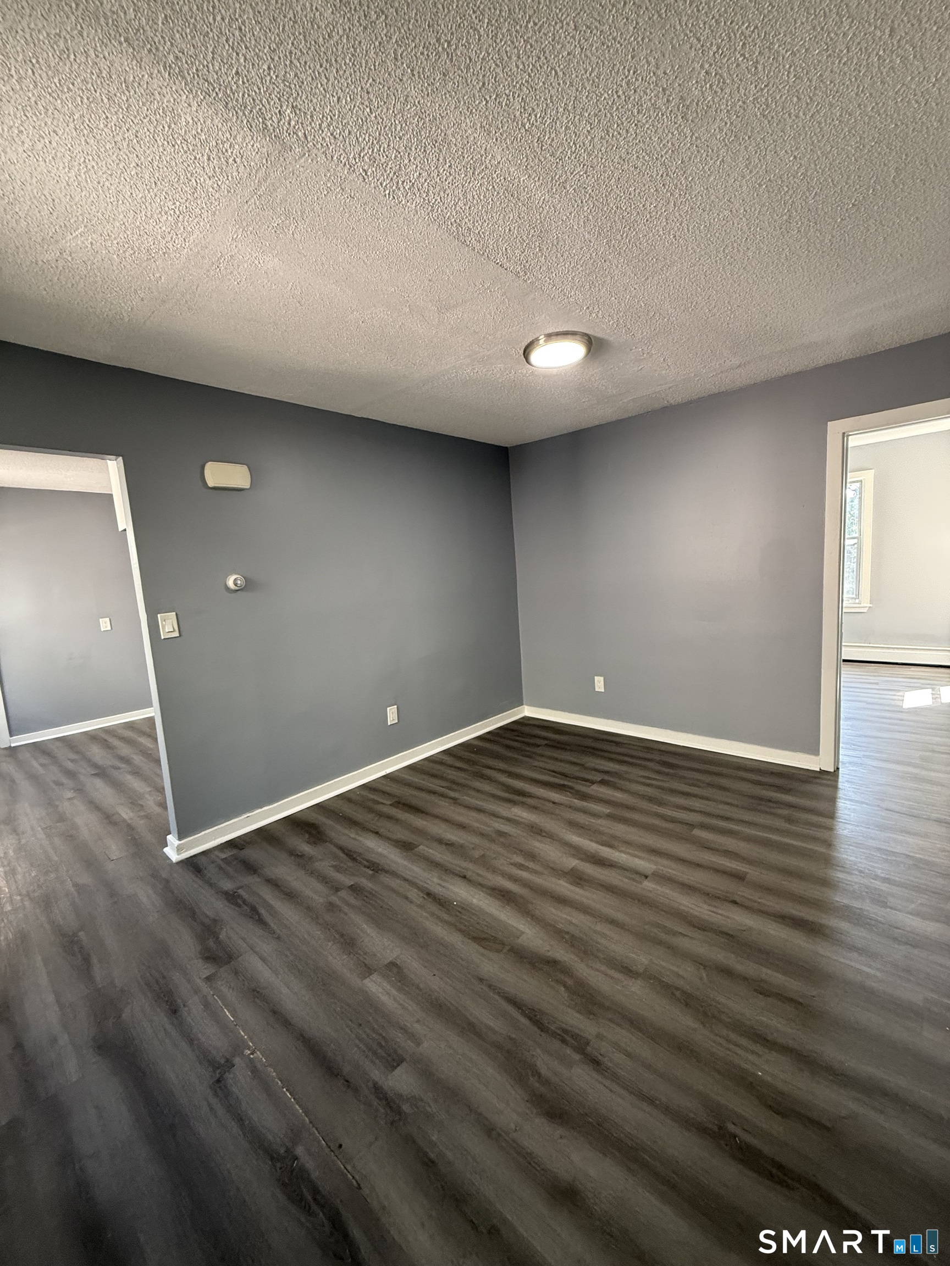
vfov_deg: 102.1
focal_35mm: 14
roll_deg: +3.9
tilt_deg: -6.1
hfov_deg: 85.7
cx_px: 475
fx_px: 512
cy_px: 633
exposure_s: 1/60
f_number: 2.2
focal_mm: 2.22
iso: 200
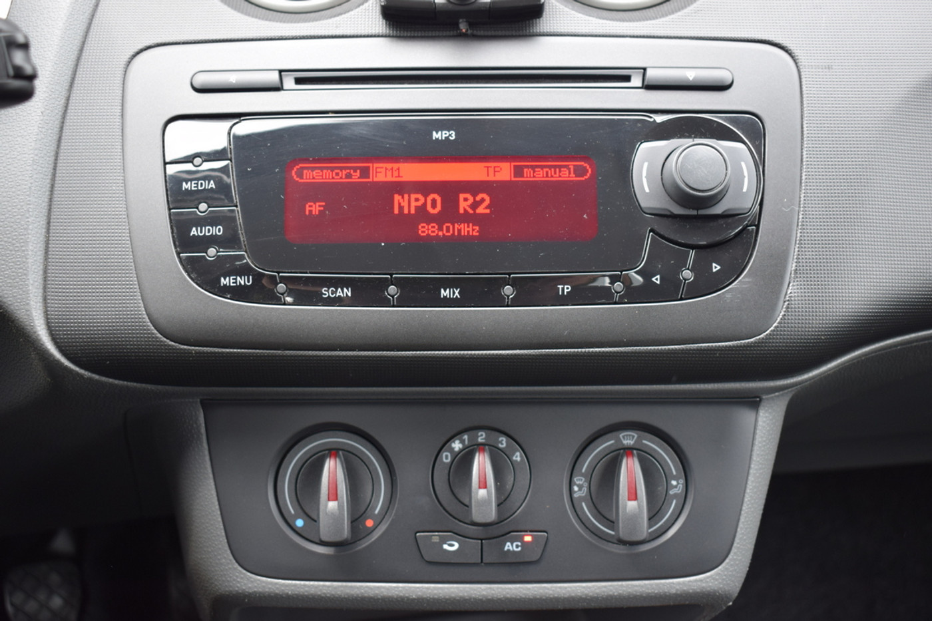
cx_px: 466
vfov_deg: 28.9
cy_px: 310
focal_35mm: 46
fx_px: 1204
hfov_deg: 42.3
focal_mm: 31
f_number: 4.2
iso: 400
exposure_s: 1/60
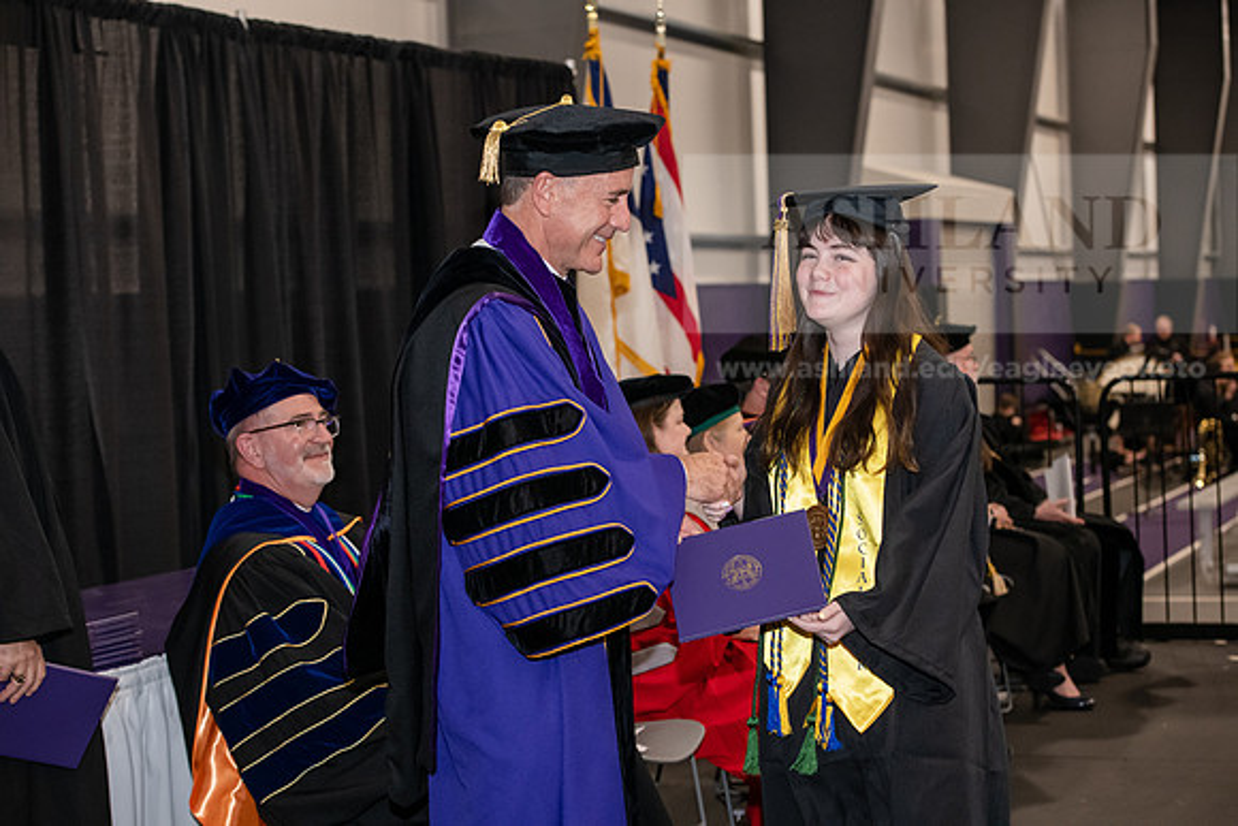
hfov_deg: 28.8
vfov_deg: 19.5
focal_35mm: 70
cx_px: 619
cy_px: 413
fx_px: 2408
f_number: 5
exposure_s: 1/200
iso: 2500
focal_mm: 70
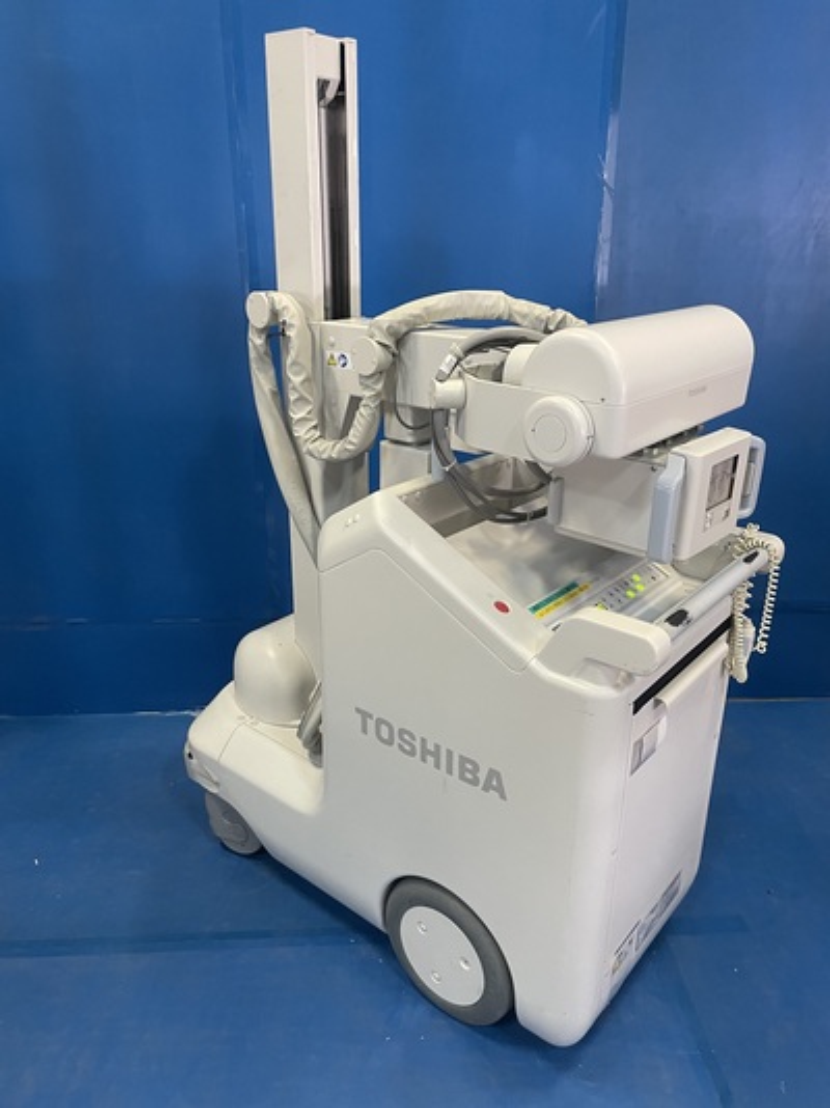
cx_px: 415
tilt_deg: -20.7
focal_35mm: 26
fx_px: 832
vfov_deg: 67.3
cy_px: 554
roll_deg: -0.9
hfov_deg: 53.0
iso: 320
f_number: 1.6
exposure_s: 1/60
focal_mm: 4.2
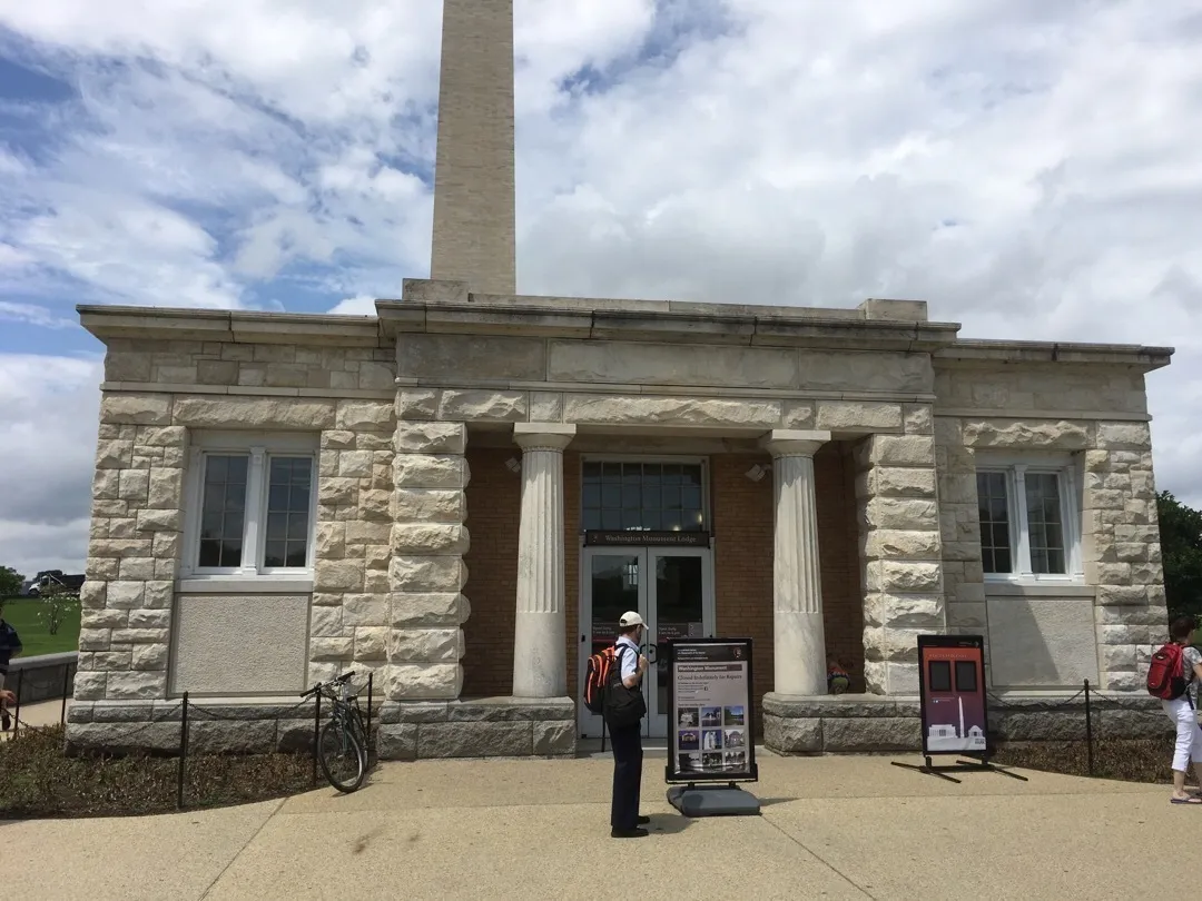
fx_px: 1007
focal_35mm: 29
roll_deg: +0.4
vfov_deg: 48.2
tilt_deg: +9.8
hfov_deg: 61.7
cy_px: 450
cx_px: 601
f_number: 2.2
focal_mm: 4.15
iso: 25
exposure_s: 1/2959
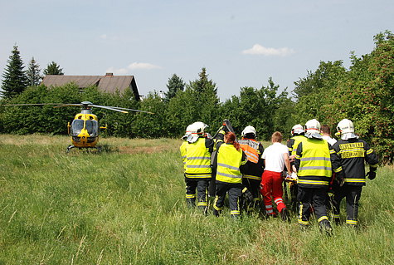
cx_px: 197
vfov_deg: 28.2
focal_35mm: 48
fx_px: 526
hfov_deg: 41.0
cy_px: 132
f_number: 14
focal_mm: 32
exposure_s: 1/800
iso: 800
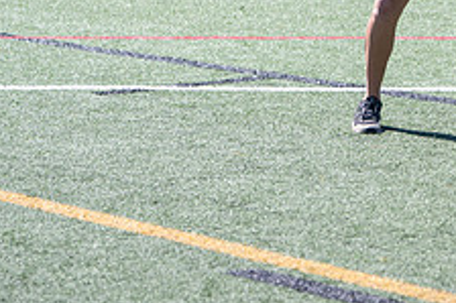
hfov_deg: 10.2
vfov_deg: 6.8
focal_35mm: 200
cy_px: -36
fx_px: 2531
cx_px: 480
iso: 64
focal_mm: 70
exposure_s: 1/800
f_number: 2.8
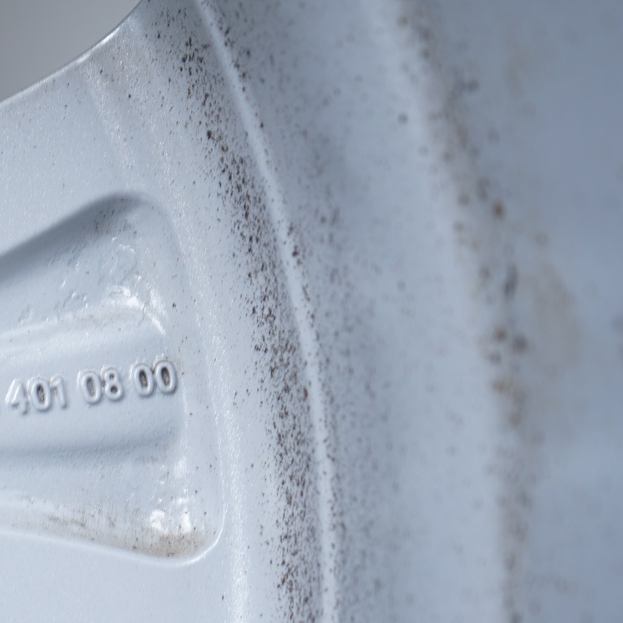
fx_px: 1914
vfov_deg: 18.5
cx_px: 37
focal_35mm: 94
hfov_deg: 18.1
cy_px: 367
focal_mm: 53
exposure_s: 1/100
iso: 250
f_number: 7.1
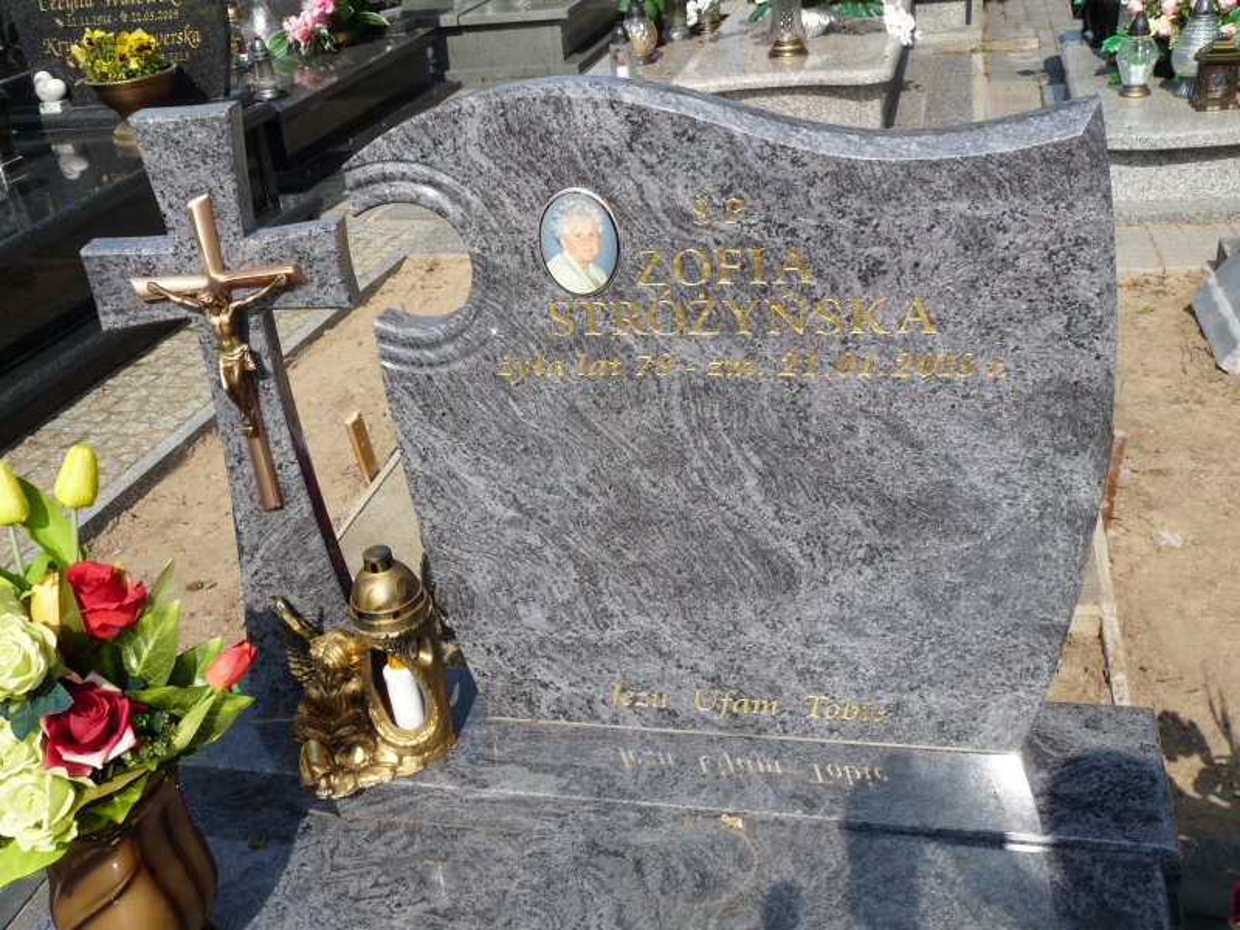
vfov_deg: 38.7
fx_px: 1325
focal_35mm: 37
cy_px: 465
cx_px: 620
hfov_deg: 50.1
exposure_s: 1/400
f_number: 5.6
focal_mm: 6.6
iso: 100
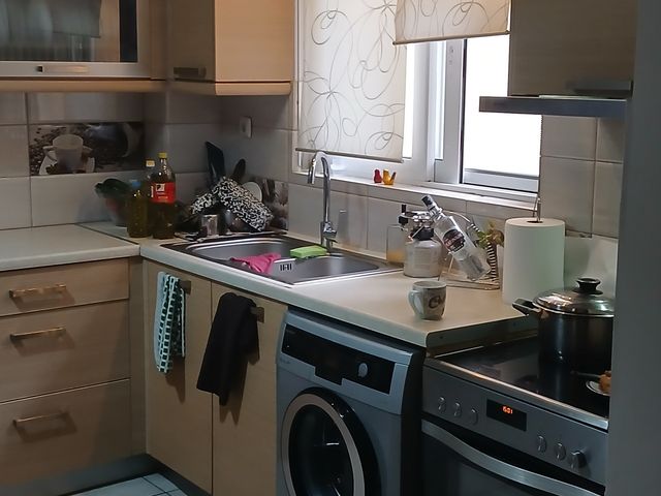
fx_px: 496
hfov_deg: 67.3
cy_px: 248
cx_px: 330
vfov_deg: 53.1
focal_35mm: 26
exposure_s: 1/33.3
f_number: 1.8
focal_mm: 3.98
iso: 250
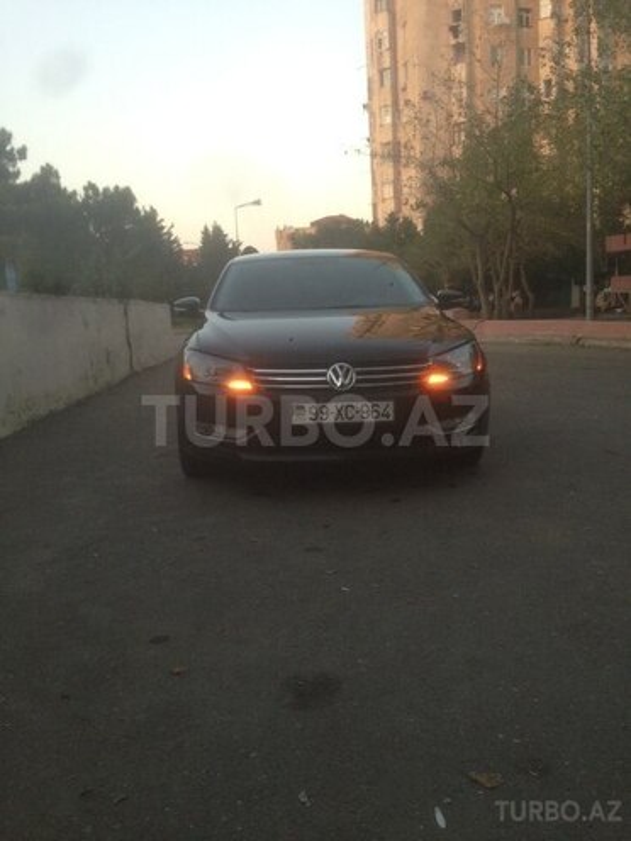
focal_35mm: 33
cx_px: 316
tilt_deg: -9.6
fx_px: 802
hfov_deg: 42.9
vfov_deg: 55.4
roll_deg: +1.5
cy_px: 420
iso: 80
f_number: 2.4
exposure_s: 1/120
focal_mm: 4.12
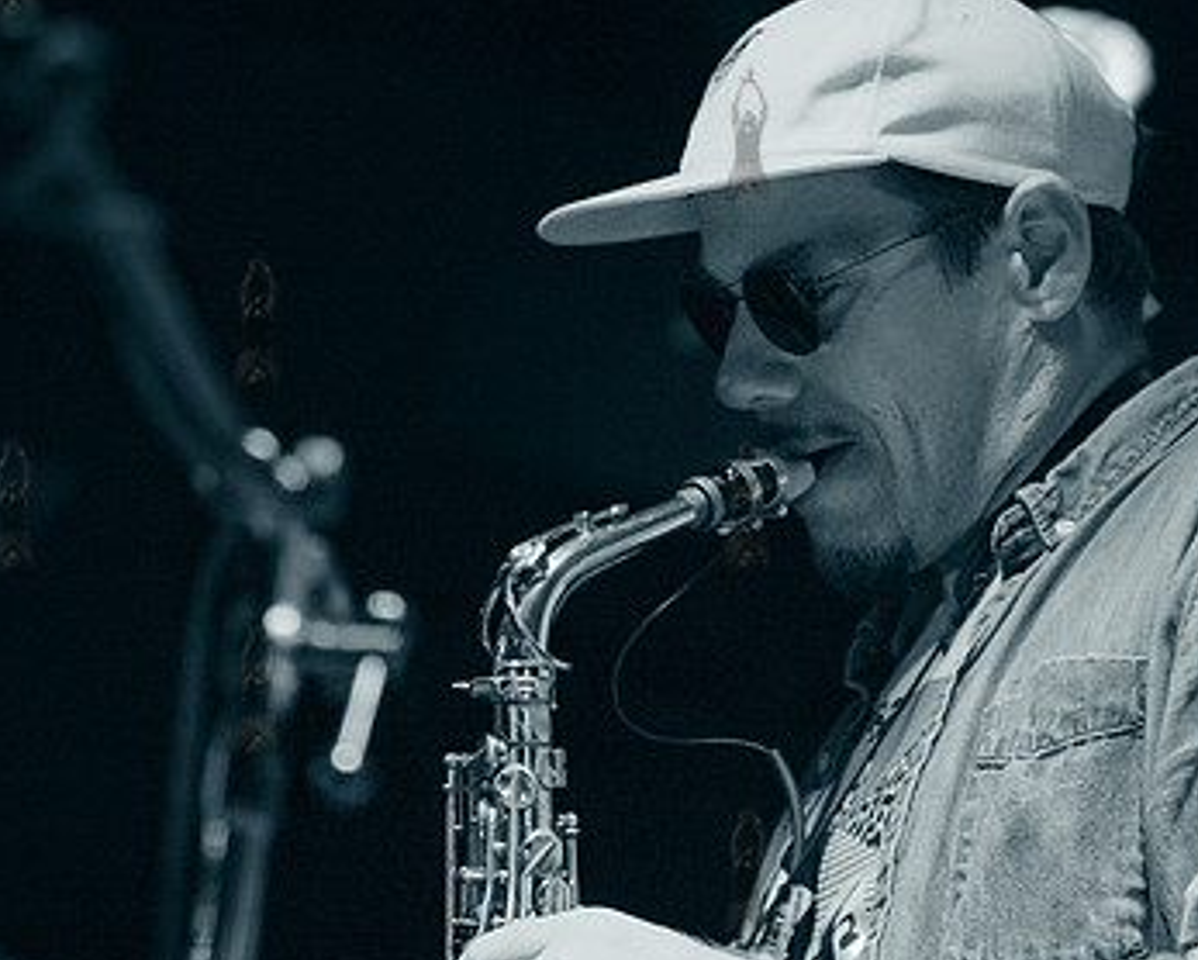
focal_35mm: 148
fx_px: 5250
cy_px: 447
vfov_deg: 10.4
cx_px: 926
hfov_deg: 13.0
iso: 2500
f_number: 2.8
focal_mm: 80
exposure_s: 1/640
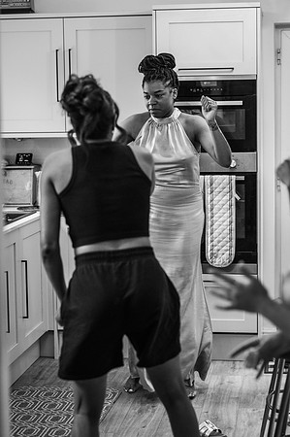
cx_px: 145
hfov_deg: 16.0
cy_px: 218
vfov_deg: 23.9
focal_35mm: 85
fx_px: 1029
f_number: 3.2
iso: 1100
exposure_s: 1/200
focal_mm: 85
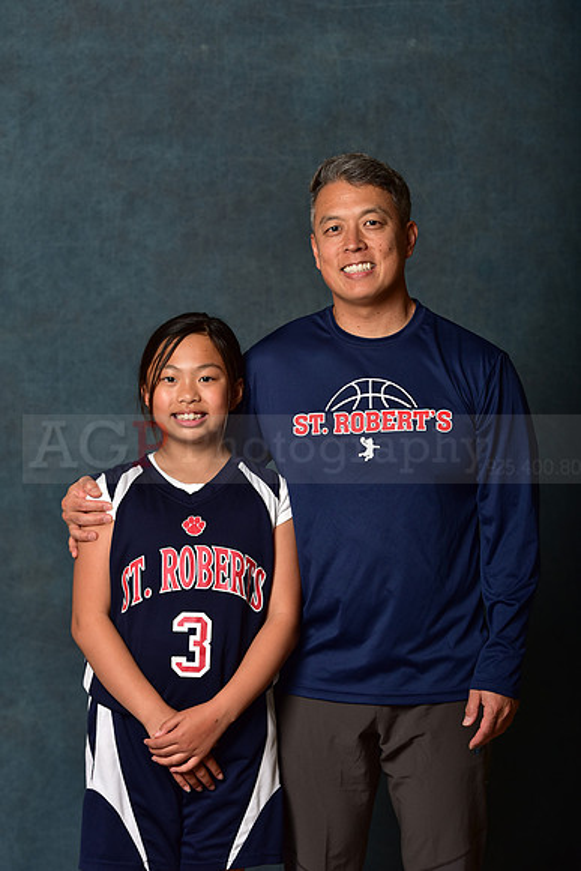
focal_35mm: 110
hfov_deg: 12.5
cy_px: 436
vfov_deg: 18.6
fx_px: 2661
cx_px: 290
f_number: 4.5
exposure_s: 1/250
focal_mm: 110
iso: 200
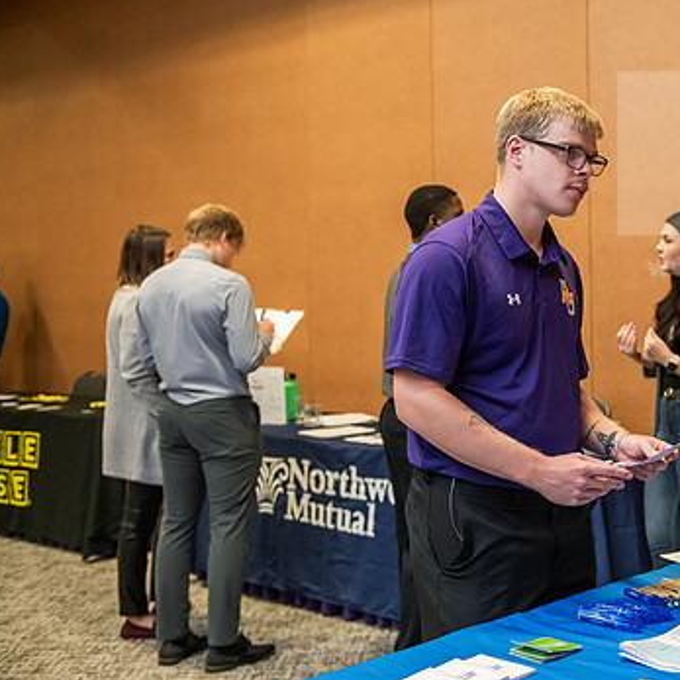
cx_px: 559
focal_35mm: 54
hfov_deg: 30.7
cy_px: 309
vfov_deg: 31.6
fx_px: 1200
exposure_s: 1/200
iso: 2500
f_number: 3.2
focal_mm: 38
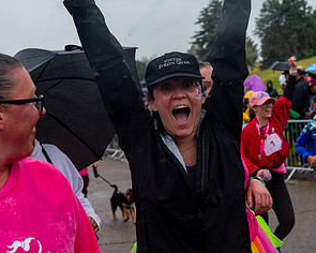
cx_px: 134
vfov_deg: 21.8
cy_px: 104
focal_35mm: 70
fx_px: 655
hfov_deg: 27.1
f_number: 4
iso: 1600
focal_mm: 38
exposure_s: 1/3200
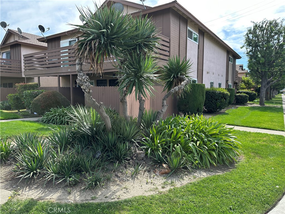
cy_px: 107
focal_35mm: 24
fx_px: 198
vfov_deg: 56.8
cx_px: 142
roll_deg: -0.5
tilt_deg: -3.6
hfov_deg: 71.6
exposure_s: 1/1171
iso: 80
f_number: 1.78
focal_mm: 6.86
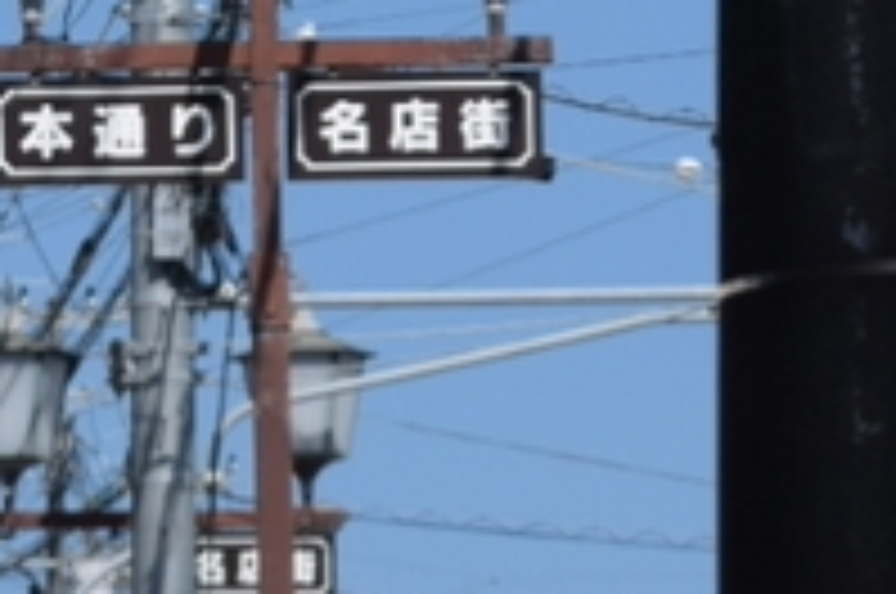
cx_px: 378
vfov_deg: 3.2
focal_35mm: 417
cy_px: -873
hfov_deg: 5.0
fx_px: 10362
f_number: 5.6
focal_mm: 46
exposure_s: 1/2000
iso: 200
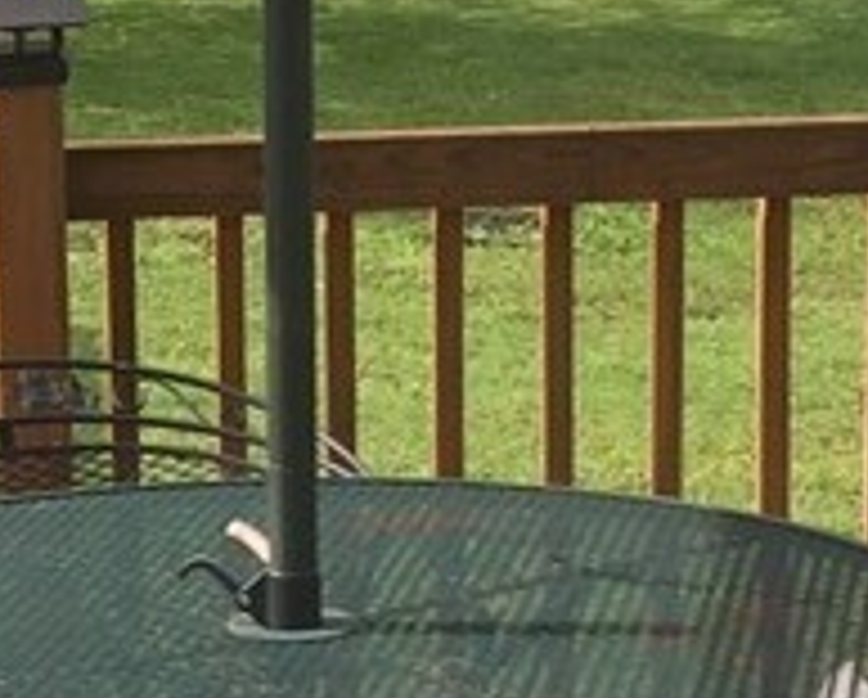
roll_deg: +1.9
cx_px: 13
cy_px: 509
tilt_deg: -12.1
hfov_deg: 12.7
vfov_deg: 10.3
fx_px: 3859
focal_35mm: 150
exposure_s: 1/682
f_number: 2.2
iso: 32
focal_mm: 4.15
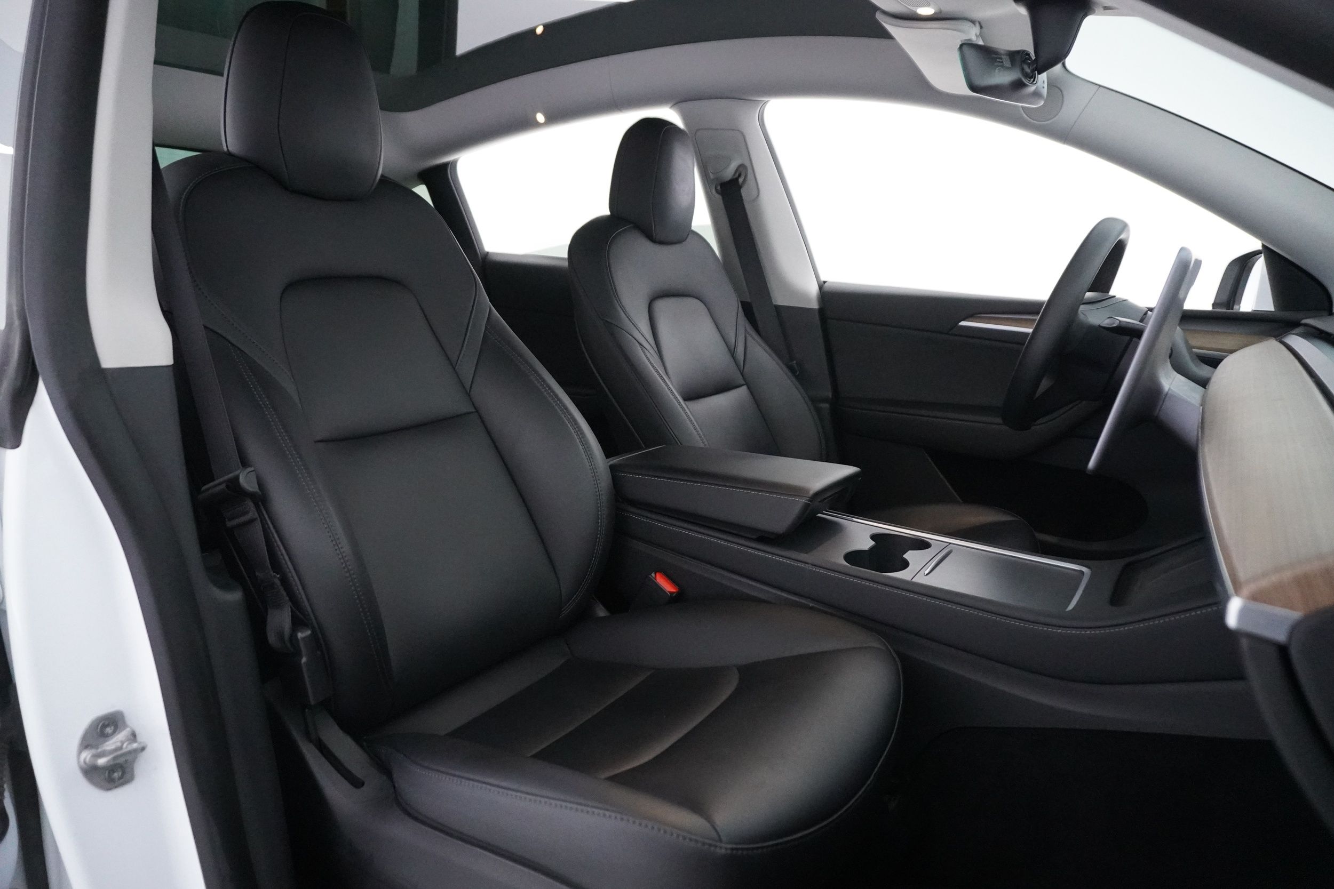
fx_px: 889
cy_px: 444
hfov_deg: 73.7
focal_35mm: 24
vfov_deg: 53.1
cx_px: 667
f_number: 3.5
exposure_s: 1/125
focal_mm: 16
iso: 6400
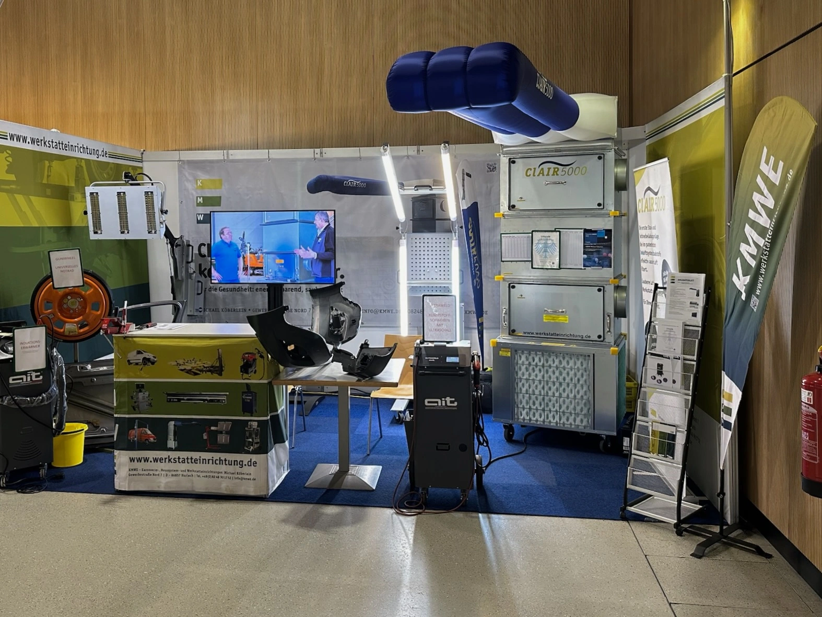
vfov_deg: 56.8
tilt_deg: -1.5
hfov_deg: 71.6
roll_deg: +0.3
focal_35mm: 24
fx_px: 570
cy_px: 308
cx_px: 411
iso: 160
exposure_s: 1/100
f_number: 1.78
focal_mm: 6.86
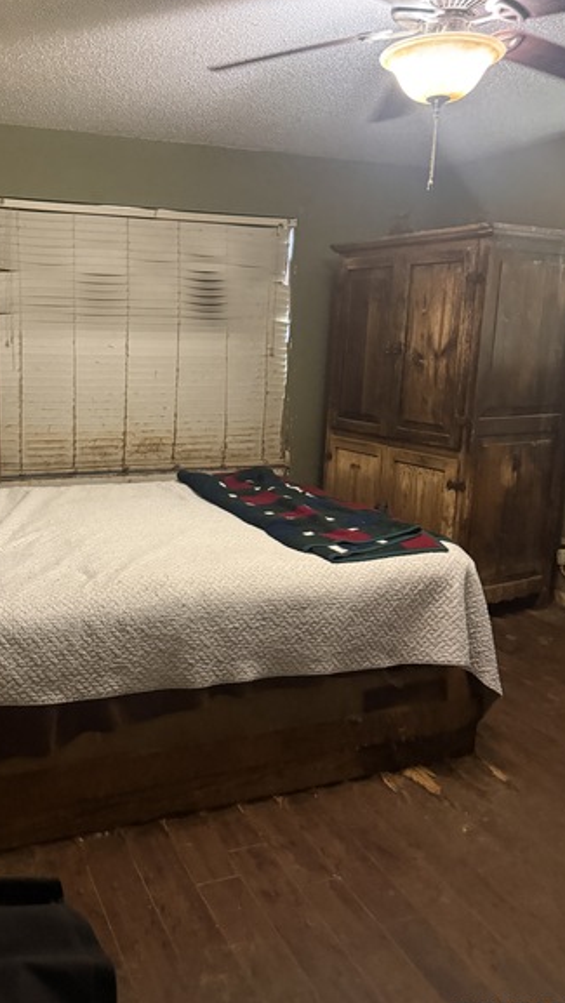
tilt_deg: -10.5
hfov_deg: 39.6
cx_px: 172
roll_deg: -2.0
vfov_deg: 66.0
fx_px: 772
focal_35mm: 29
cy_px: 464
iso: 1000
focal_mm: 6.76
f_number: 1.78
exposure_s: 1/40
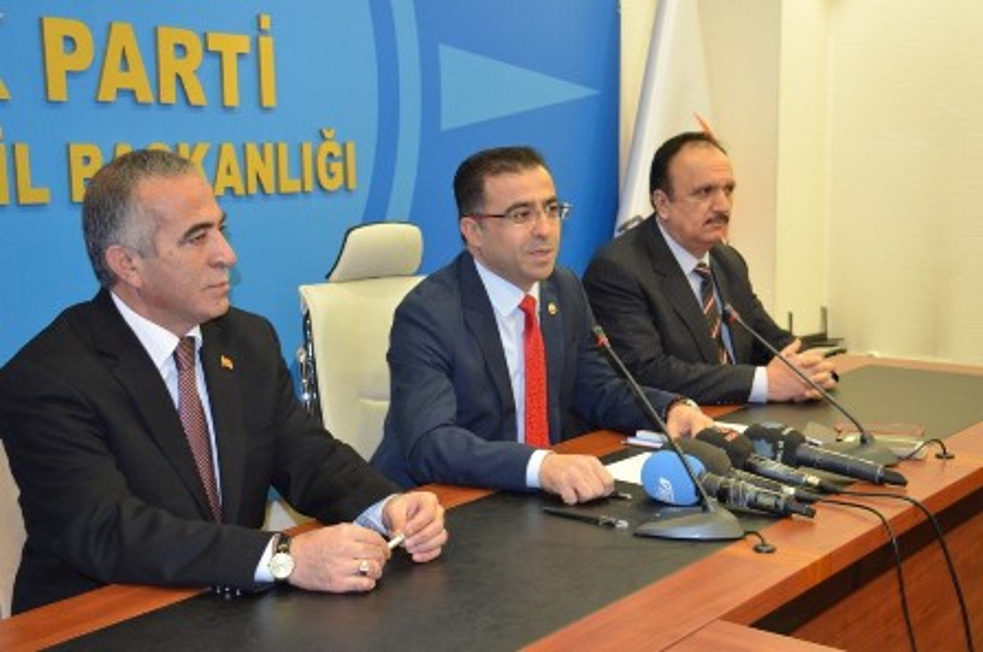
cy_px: 326
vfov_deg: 26.4
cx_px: 492
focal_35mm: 51
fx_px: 1390
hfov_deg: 38.9
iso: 1800
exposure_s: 1/60
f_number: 4.5
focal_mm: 34
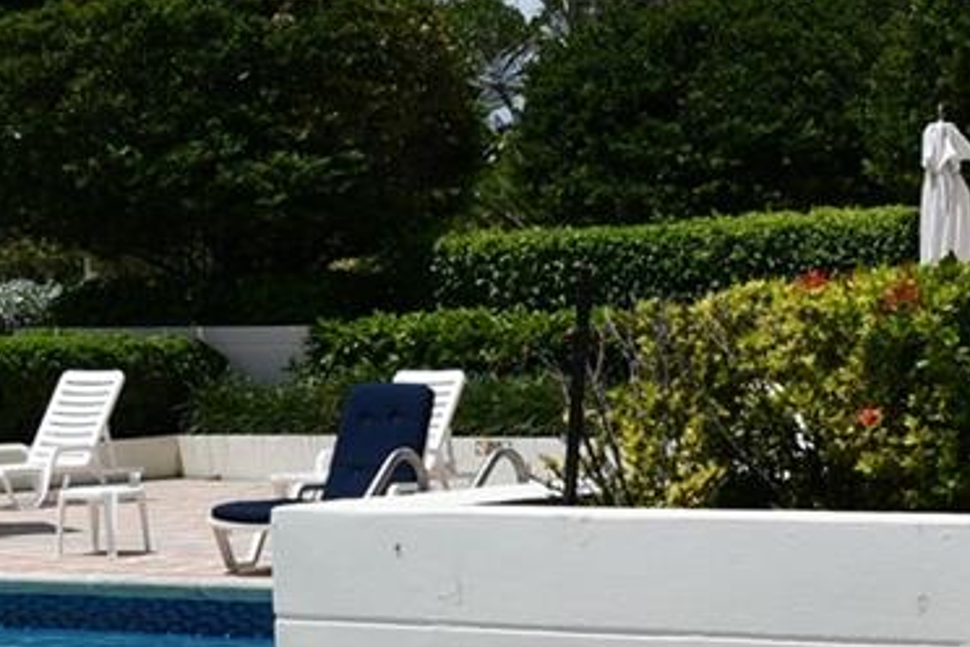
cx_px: -63
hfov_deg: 12.7
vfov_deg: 8.6
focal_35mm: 159
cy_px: 313
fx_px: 4284
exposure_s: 1/400
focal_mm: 25
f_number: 10
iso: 100
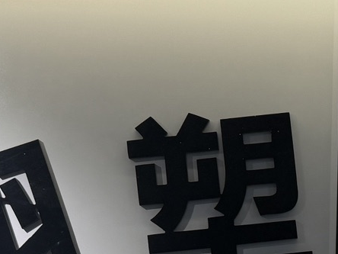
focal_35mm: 108
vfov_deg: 13.5
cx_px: 346
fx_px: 1055
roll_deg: -1.3
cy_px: 254
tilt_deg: +2.8
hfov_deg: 17.7
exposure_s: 1/453
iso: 80
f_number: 1.78
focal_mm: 6.76
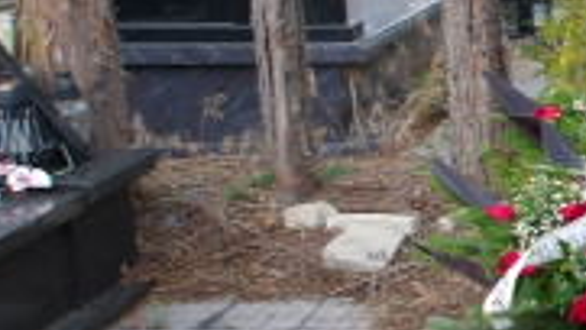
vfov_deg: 11.6
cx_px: 897
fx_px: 1617
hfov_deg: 18.1
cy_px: 252
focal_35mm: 104
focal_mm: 4.9
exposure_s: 1/175
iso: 100
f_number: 3
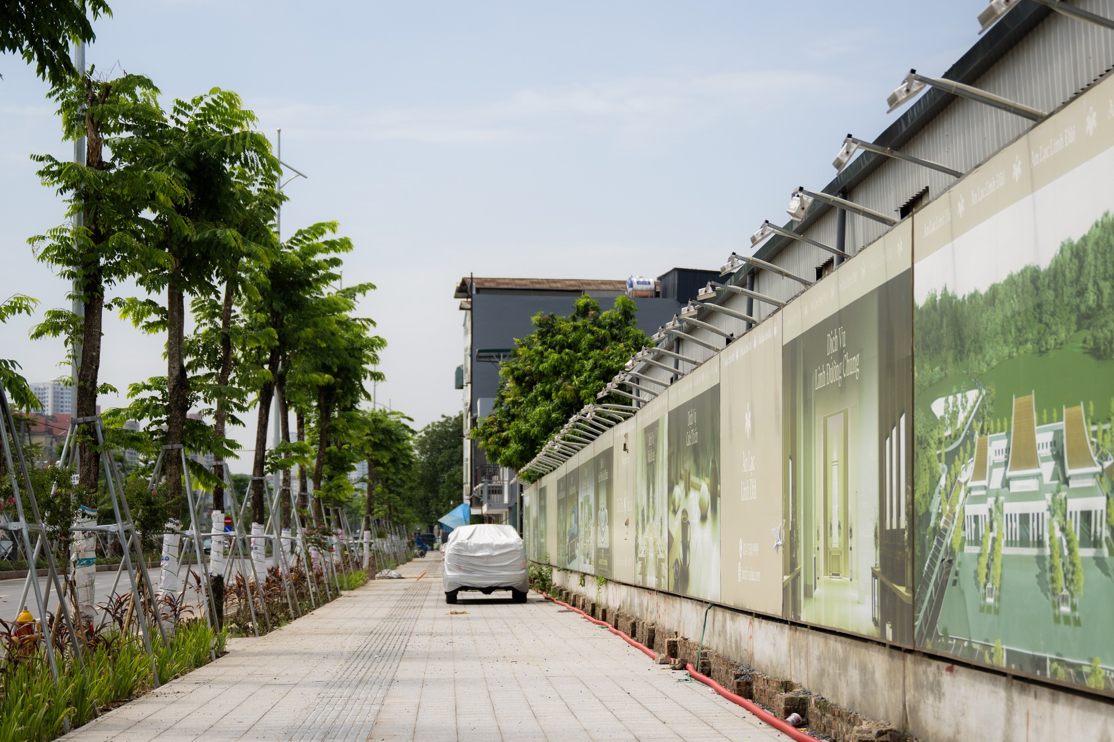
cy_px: 371
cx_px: 557
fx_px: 2165
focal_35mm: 70
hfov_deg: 28.9
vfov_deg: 19.4
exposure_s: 1/4000
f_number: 2.8
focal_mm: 47
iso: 200
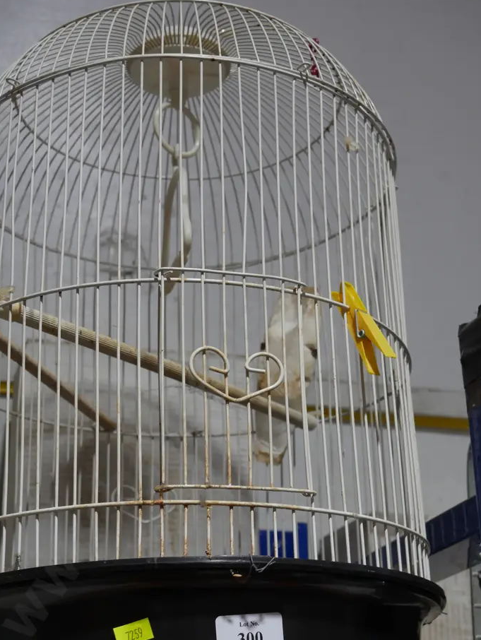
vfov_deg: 31.6
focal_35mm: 61
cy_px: 346
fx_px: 1129
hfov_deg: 24.1
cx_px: 230
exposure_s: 1/60
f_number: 5.3
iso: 400
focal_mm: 27
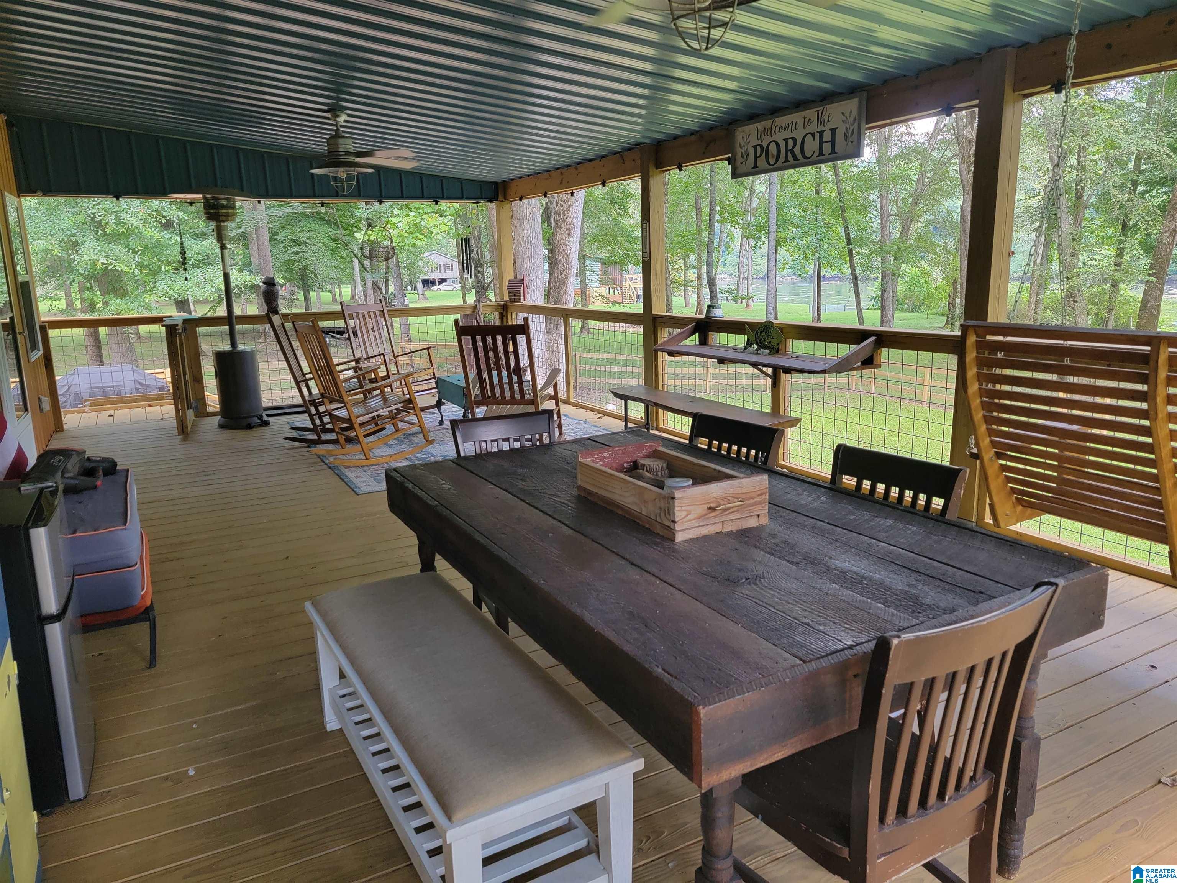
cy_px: 442
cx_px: 588
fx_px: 816
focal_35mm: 24
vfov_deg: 56.8
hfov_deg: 71.6
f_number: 1.8
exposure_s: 1/120
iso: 320
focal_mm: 6.7
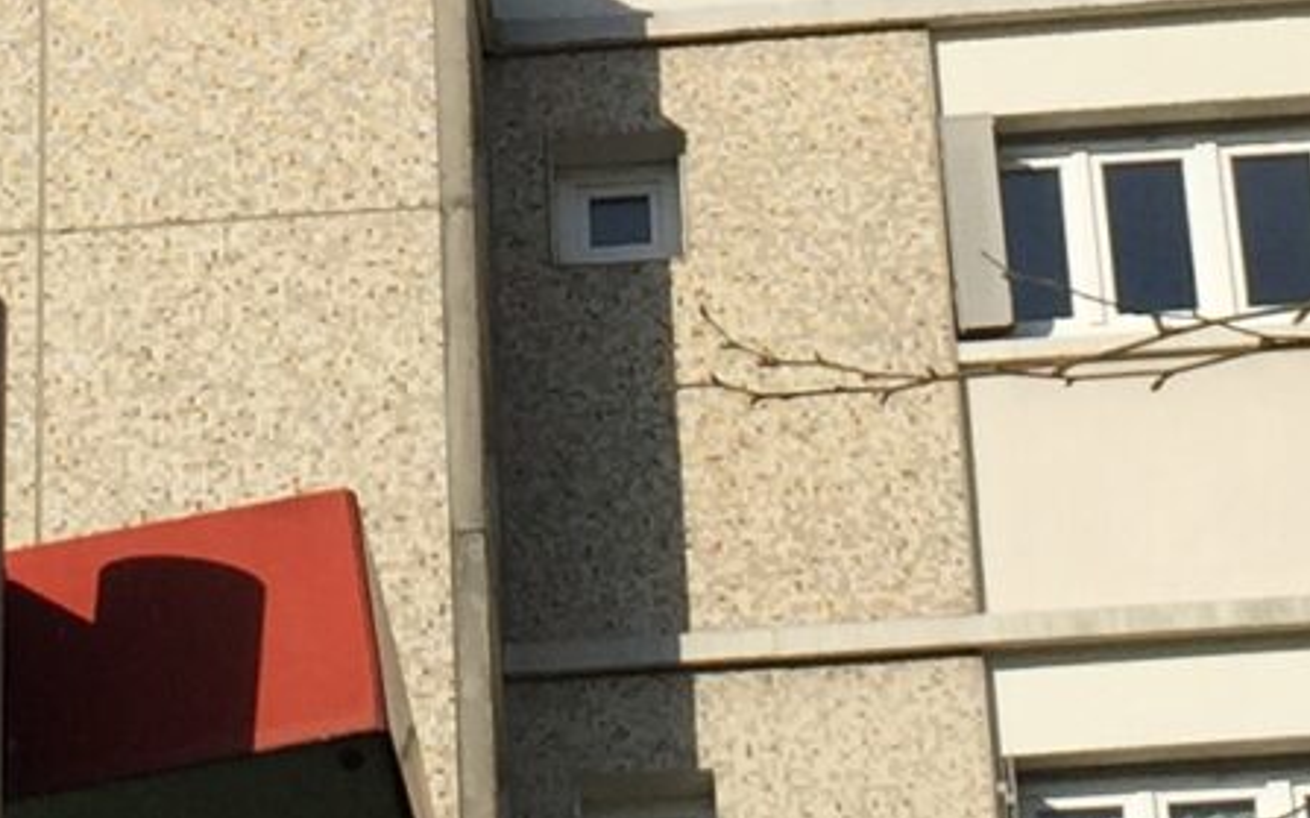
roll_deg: +0.4
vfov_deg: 7.3
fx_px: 6281
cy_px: -569
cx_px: 396
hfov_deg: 11.9
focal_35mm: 176
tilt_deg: +36.4
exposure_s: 1/3300
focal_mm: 4.15
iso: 32
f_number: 2.2
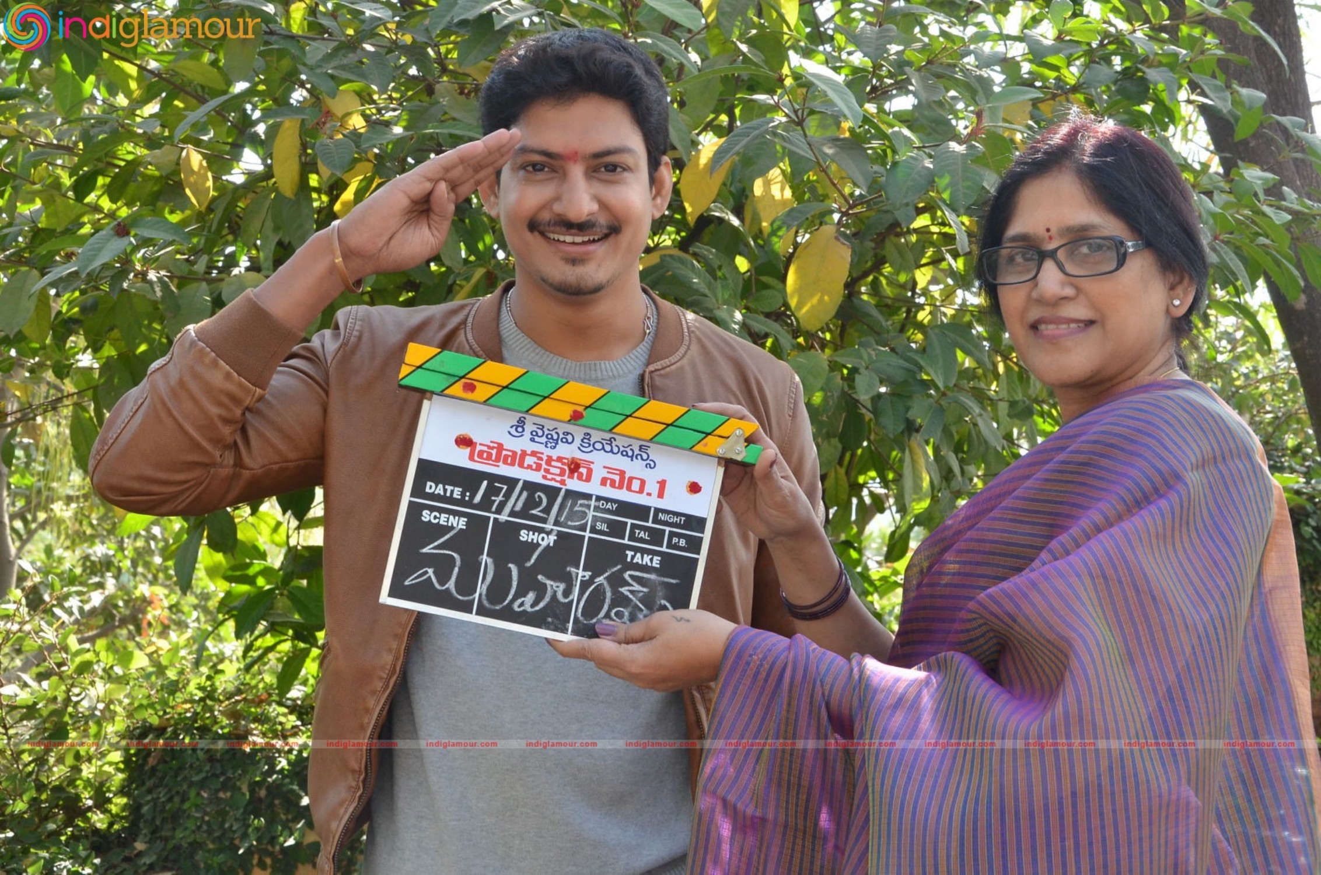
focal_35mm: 52
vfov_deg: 25.6
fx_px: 1923
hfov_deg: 37.9
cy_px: 438
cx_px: 660
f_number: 7.1
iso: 800
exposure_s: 1/160
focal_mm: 35
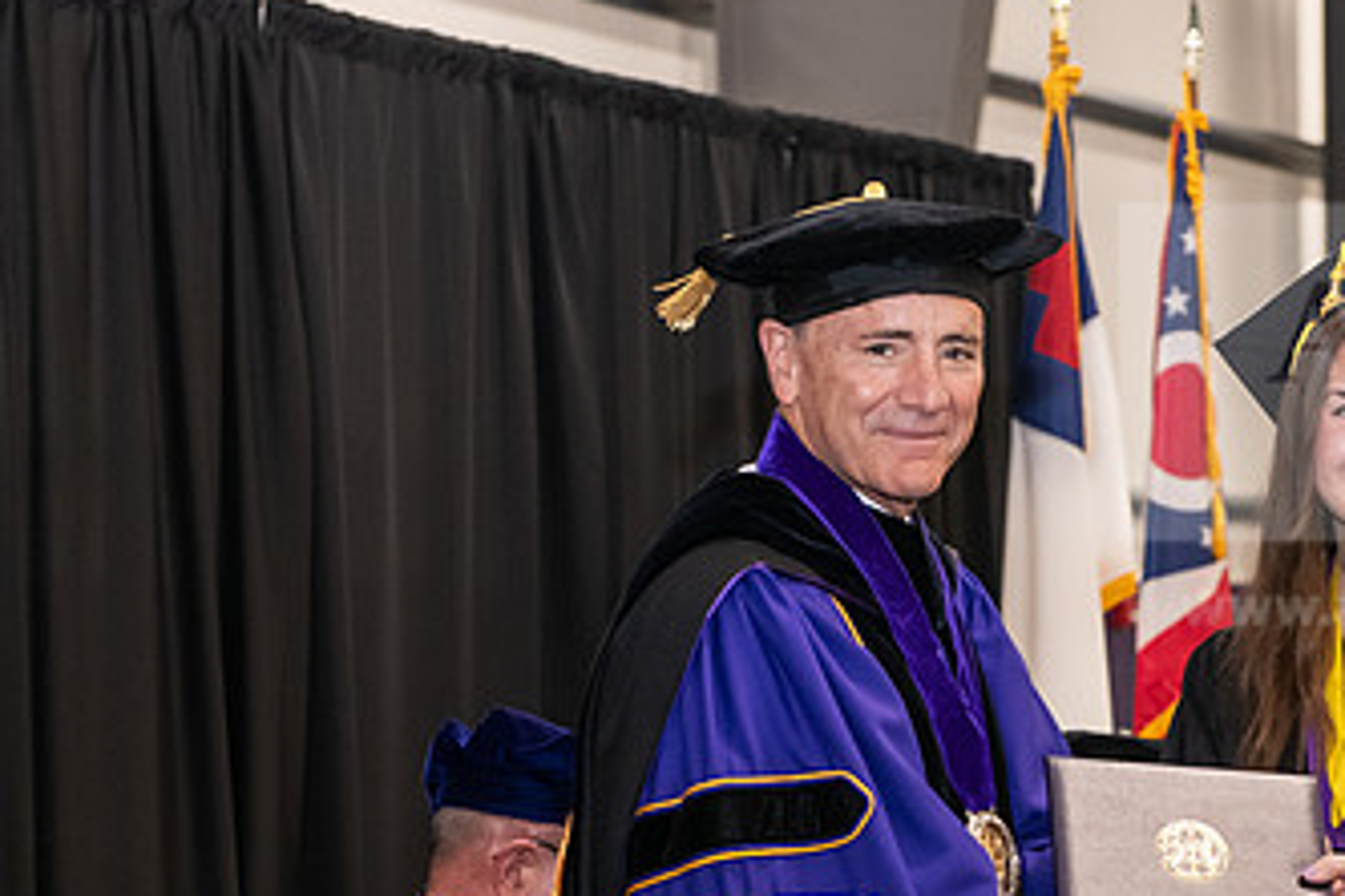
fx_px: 4558
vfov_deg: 11.2
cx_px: 998
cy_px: 692
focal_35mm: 122
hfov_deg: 16.7
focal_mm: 70
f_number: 5
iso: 2500
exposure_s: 1/125
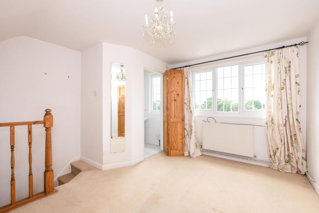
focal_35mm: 15
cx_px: 160
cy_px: 106
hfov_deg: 100.4
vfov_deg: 77.3
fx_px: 133
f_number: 8
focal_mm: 10
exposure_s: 1/50
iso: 400
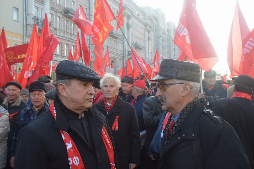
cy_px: 84
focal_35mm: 40
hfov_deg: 47.9
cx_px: 127
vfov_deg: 33.0
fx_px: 286
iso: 400
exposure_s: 1/200
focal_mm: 27
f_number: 7.1
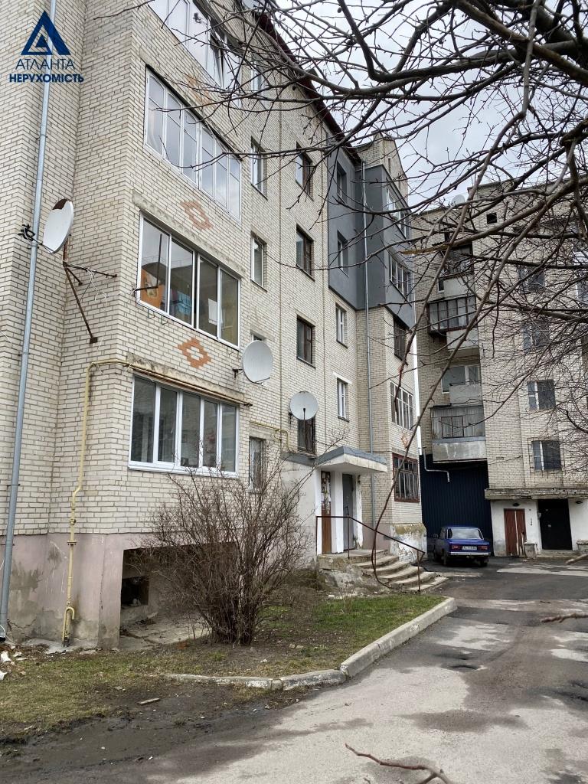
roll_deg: -1.3
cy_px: 392
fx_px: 589
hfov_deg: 53.1
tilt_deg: +12.4
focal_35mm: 26
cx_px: 294
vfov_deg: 67.3
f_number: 1.8
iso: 32
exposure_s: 1/397
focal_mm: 4.25
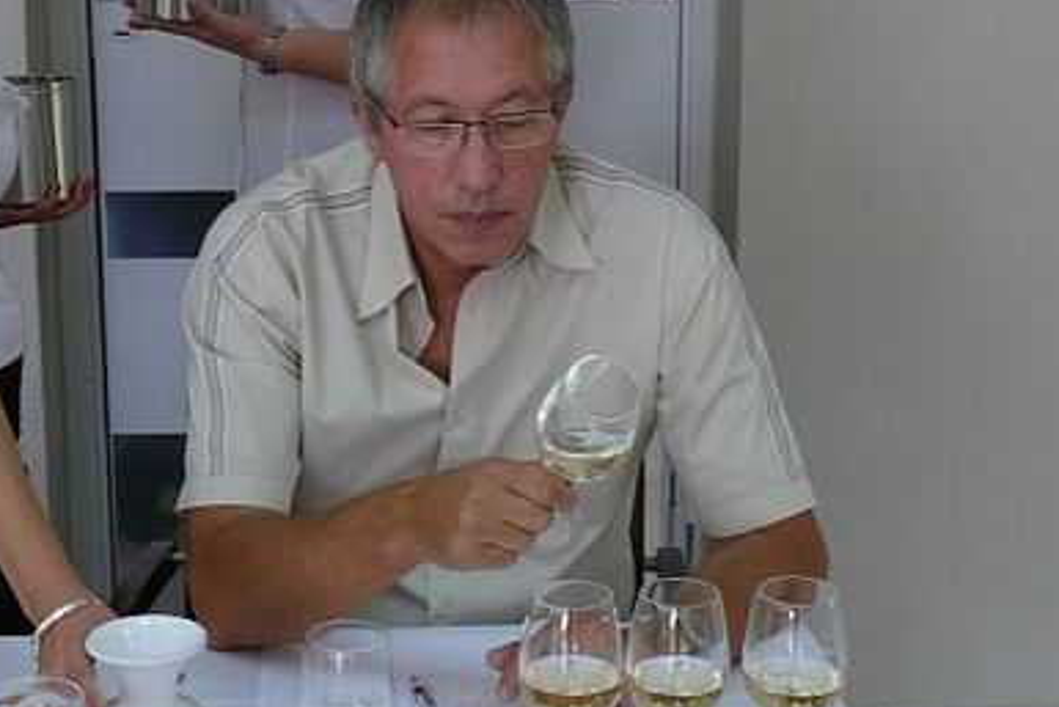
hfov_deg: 25.4
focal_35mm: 80
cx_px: 525
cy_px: 316
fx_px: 2354
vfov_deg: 17.1
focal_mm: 11.2
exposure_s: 1/50
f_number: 3.2
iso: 100
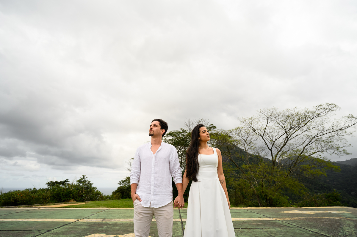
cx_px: 178
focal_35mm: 16
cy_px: 118
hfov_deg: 96.8
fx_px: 159
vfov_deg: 73.6
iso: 160
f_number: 4
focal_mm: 16
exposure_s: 1/1000
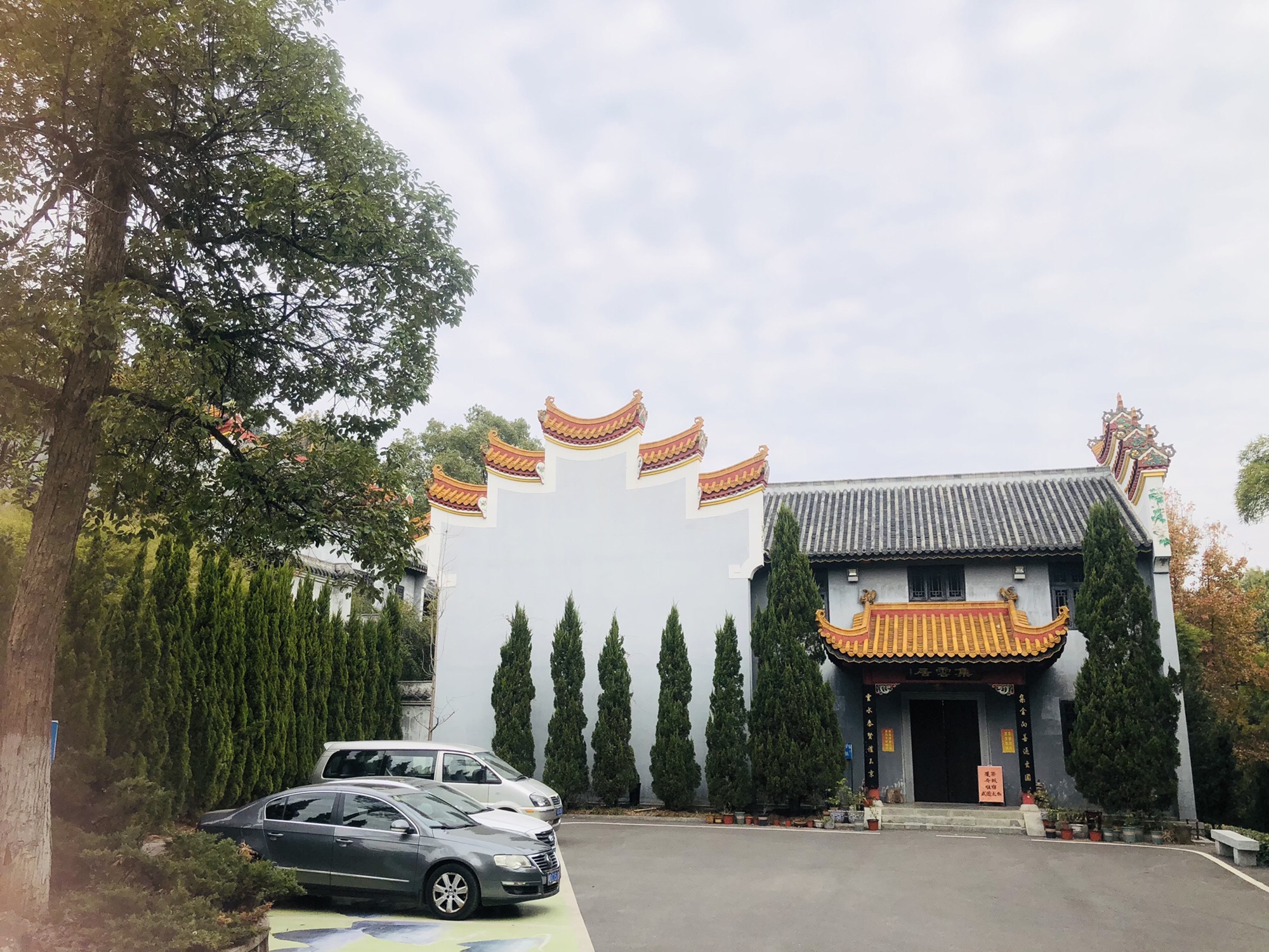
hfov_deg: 63.4
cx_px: 634
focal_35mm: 28
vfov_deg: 49.7
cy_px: 476
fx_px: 1026
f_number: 1.8
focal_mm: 4
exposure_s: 1/1263
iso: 20
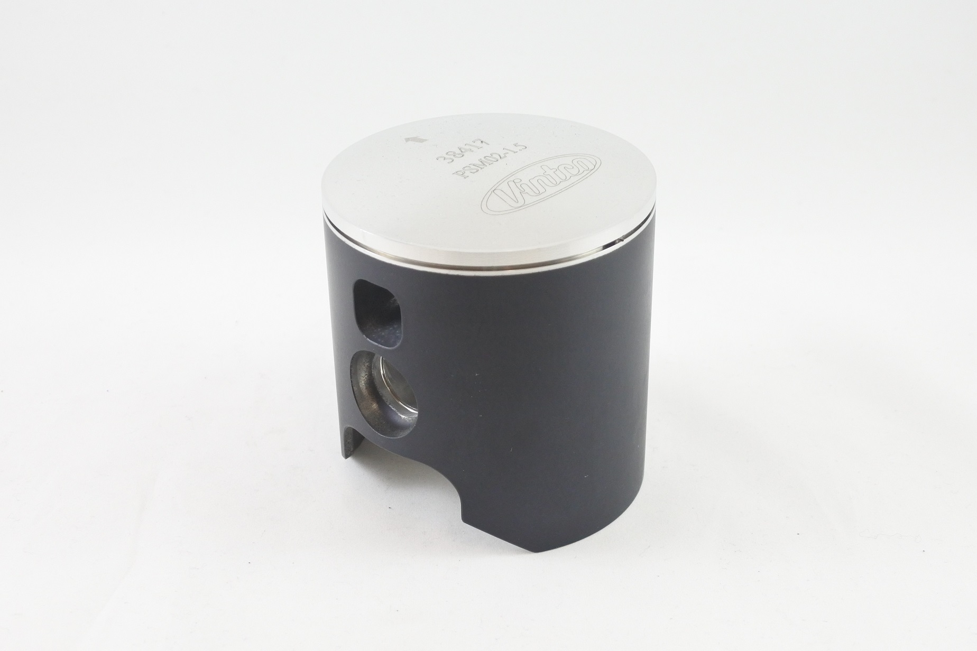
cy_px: 326
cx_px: 488
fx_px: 1085
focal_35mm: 40
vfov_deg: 33.4
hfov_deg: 48.5
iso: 640
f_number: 4.2
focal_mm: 15
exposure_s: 1/125
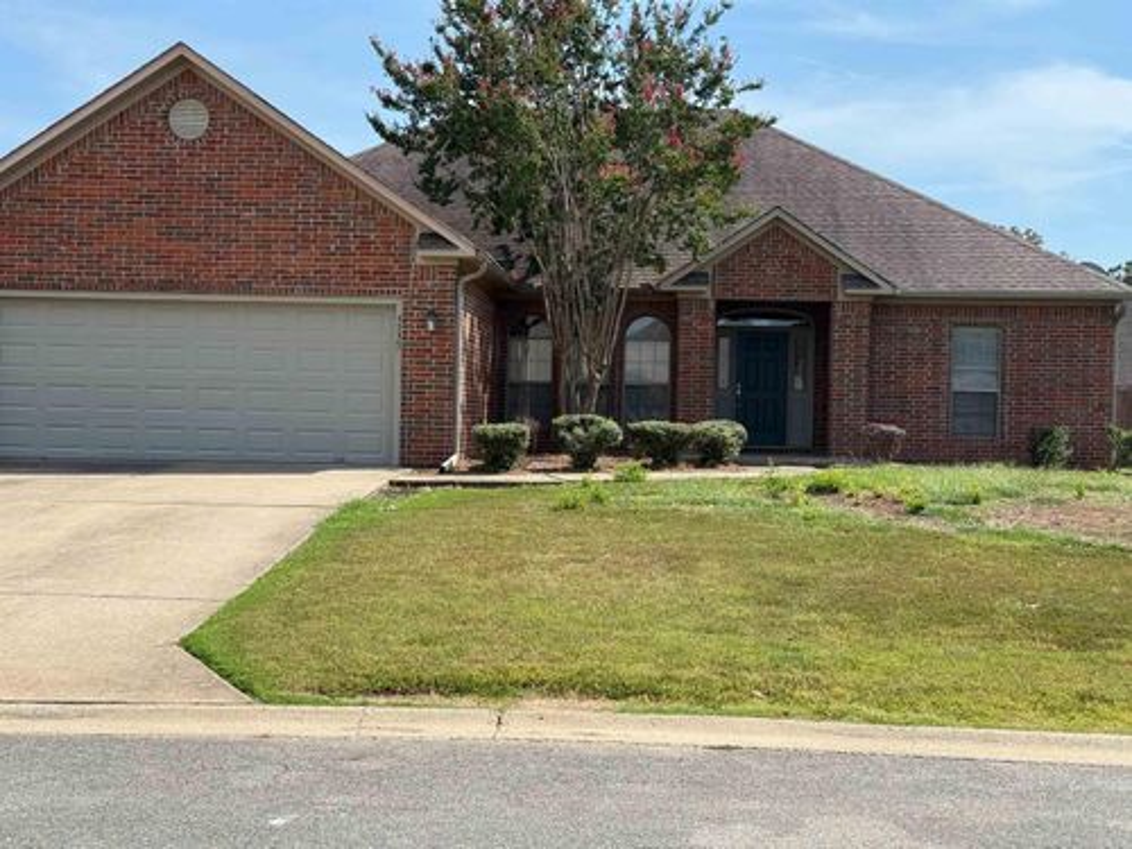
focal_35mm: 48
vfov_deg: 30.3
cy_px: 424
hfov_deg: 39.7
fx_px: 1570
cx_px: 566
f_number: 1.78
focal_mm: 6.76
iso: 80
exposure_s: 1/4098
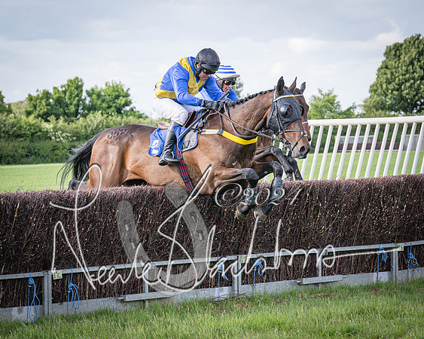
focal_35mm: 139
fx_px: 1741
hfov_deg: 13.8
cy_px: 208
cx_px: 108
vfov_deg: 11.1
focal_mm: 70
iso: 400
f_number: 4
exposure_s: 1/1250
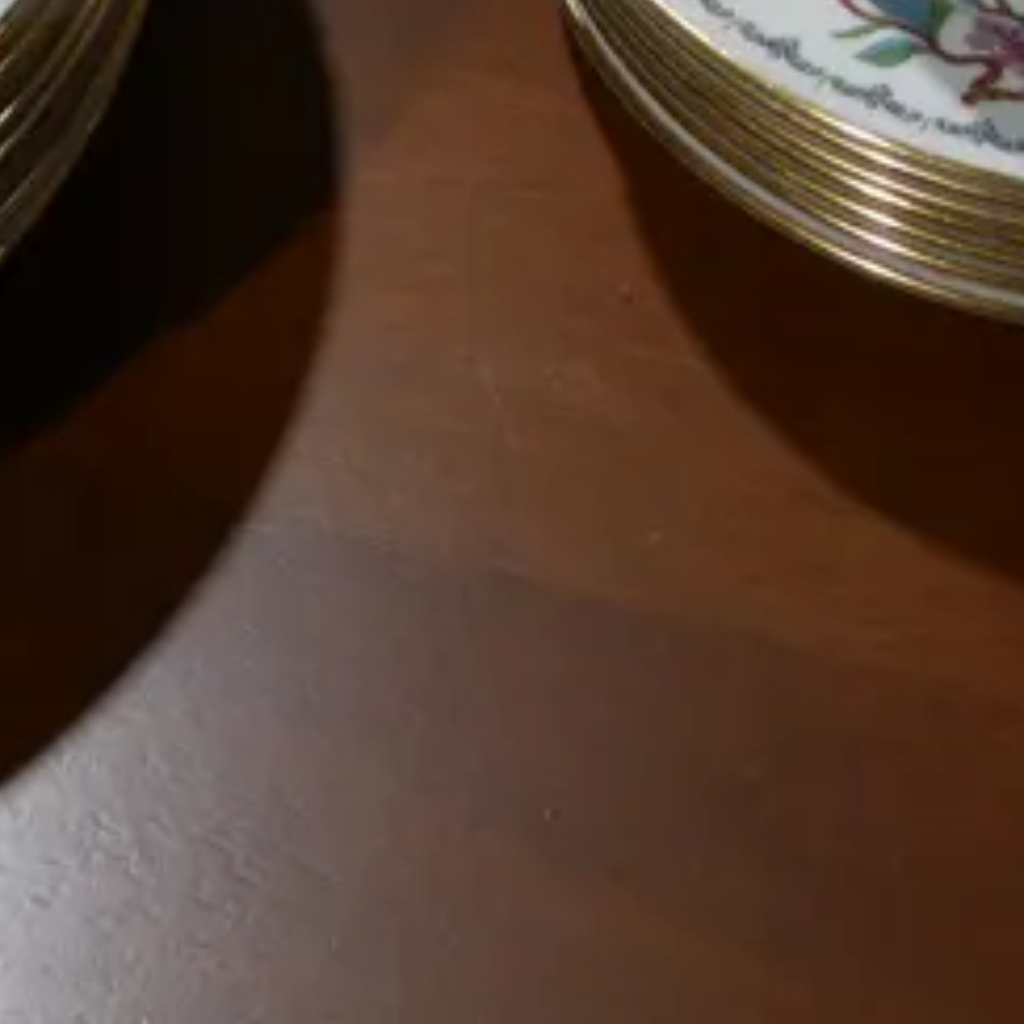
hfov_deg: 14.6
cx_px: 709
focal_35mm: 119
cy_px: -585
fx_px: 3983
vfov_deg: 13.6
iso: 200
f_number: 3.6
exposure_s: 1/125
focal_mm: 16
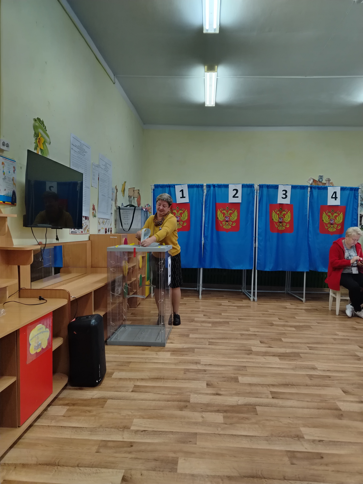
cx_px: 182
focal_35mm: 24
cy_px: 242
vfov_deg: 71.6
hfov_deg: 56.8
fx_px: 336
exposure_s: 1/40
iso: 772
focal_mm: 5.25
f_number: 1.75
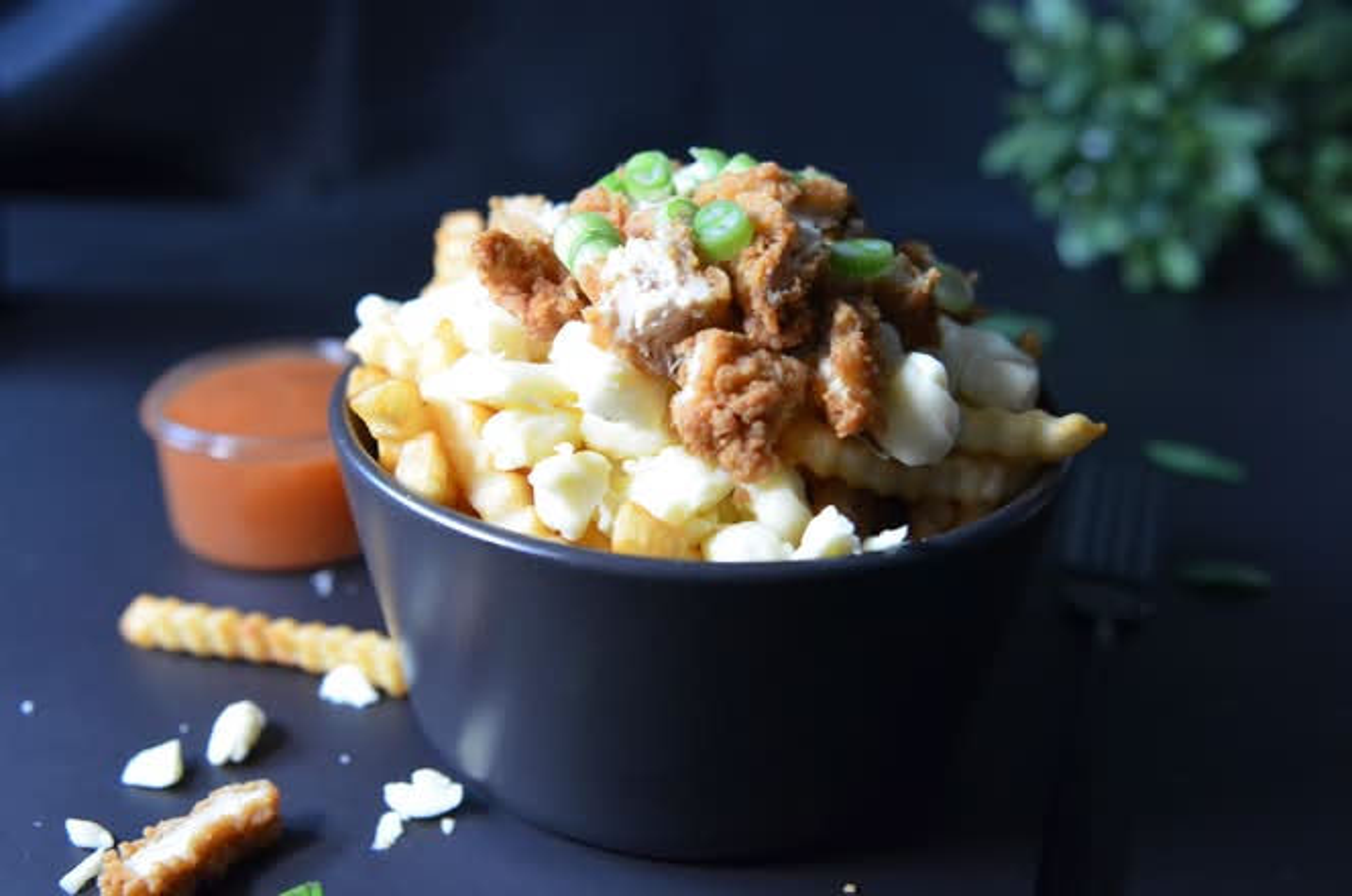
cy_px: 448
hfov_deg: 53.2
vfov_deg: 36.7
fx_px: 1349
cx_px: 676
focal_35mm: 36
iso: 1600
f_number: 3.2
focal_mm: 24
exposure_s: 1/60
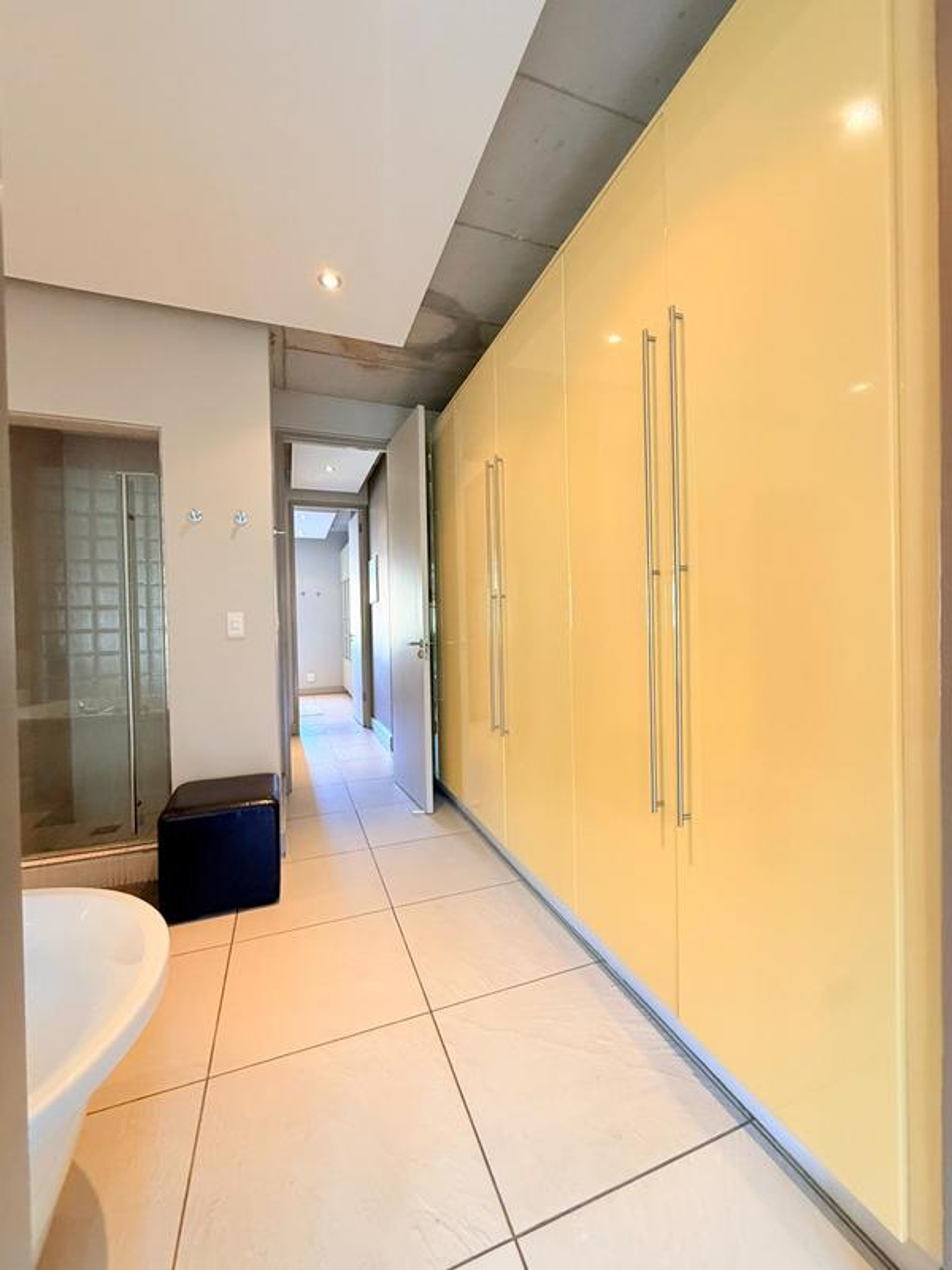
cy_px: 635
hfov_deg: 85.7
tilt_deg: -0.9
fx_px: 513
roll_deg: +1.8
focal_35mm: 14
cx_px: 476
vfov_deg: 102.1
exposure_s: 1/50
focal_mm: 2.22
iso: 250
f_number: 2.2
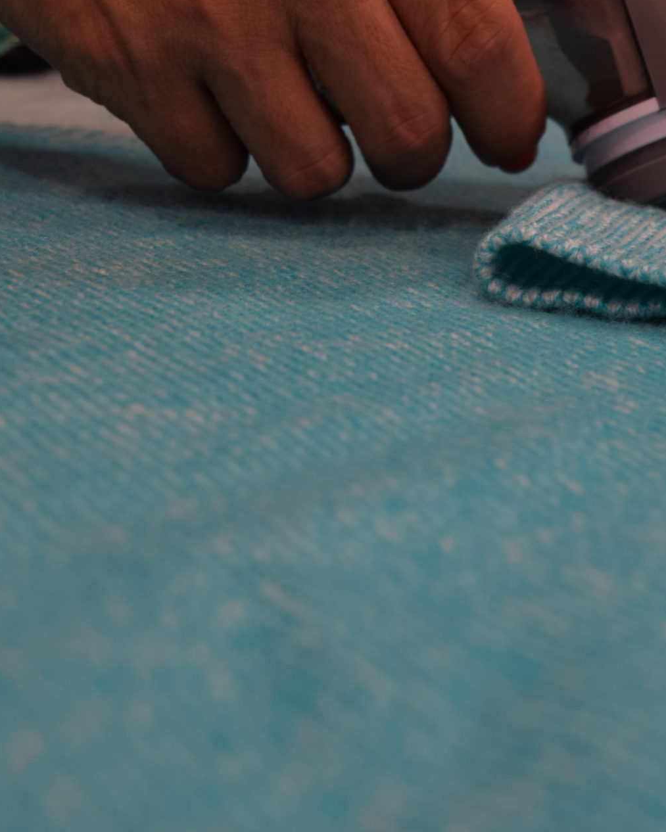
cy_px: 305
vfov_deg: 25.6
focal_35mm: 74
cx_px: 491
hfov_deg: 20.6
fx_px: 1823
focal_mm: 26
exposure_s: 1/125
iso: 400
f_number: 5.6
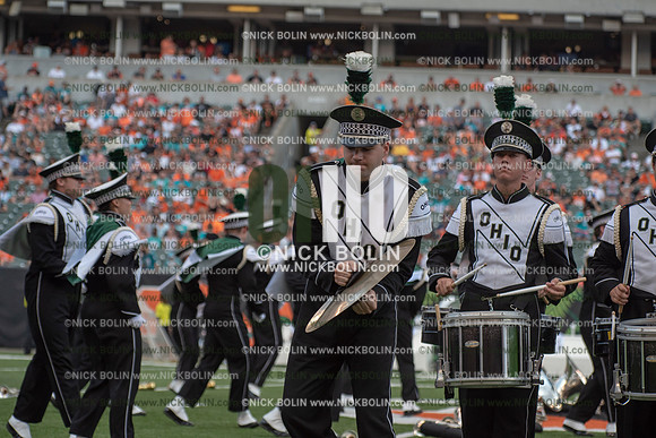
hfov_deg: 14.7
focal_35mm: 140
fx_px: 2552
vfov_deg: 9.8
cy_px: 219
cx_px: 328
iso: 400
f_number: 5.6
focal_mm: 140
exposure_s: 1/1250
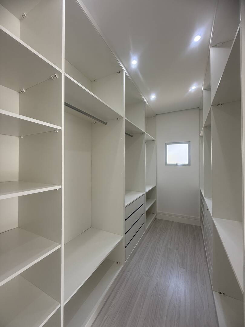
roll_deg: -0.4
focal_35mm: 14
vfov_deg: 102.1
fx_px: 132
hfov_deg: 85.7
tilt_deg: +1.3
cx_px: 122
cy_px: 164
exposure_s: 1/99
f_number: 2.2
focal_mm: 2.22
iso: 80
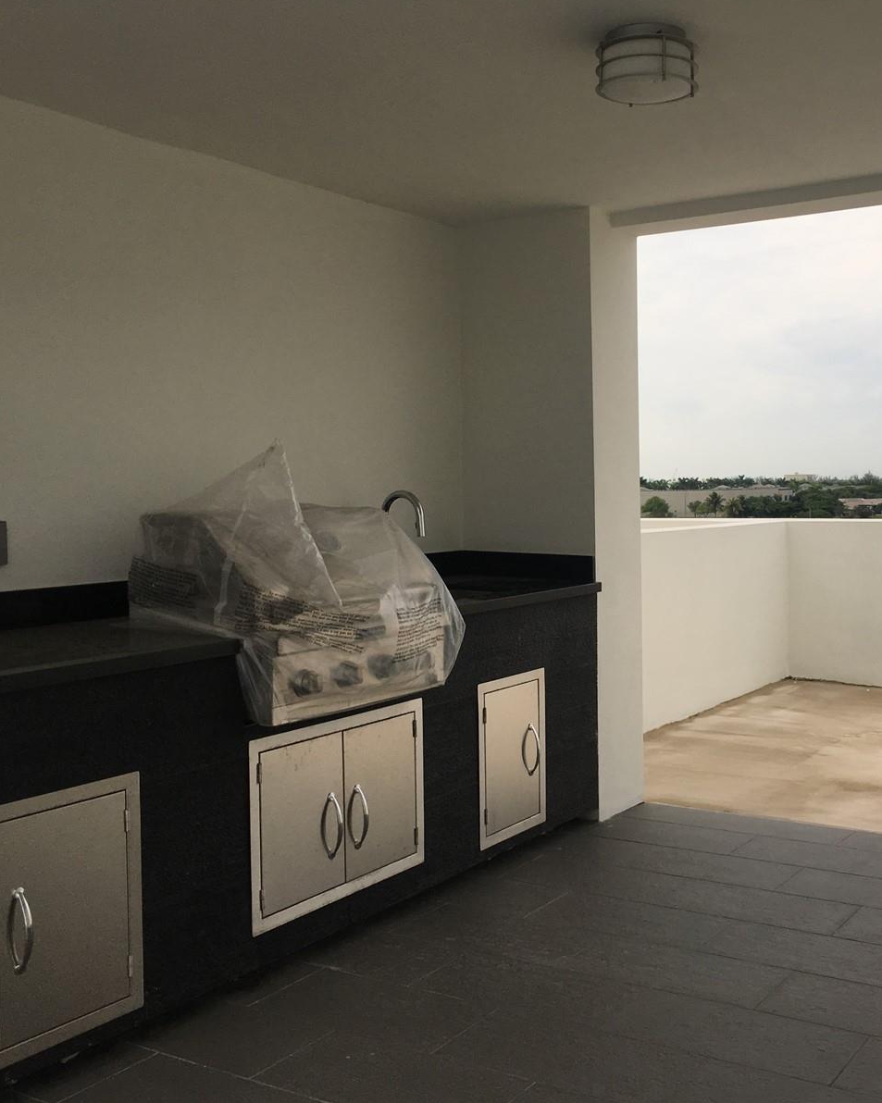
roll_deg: +0.7
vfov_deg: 47.9
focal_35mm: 38
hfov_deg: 38.7
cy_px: 549
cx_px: 590
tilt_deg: -2.3
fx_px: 1240
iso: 32
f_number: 2.2
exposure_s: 1/2653
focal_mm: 4.15
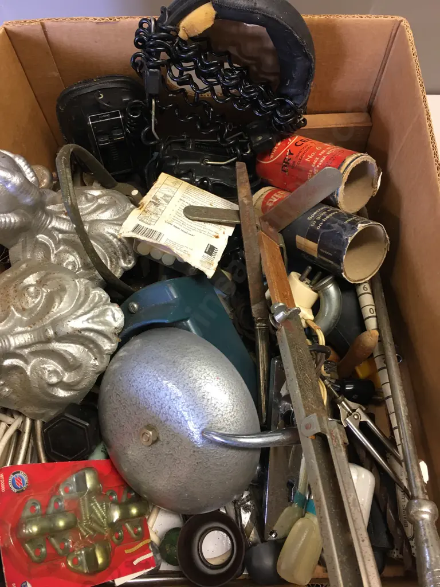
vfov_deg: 61.7
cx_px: 220
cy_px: 294
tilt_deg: -64.7
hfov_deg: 48.2
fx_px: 491
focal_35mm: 29
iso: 40
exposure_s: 1/17
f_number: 2.2
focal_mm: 4.15
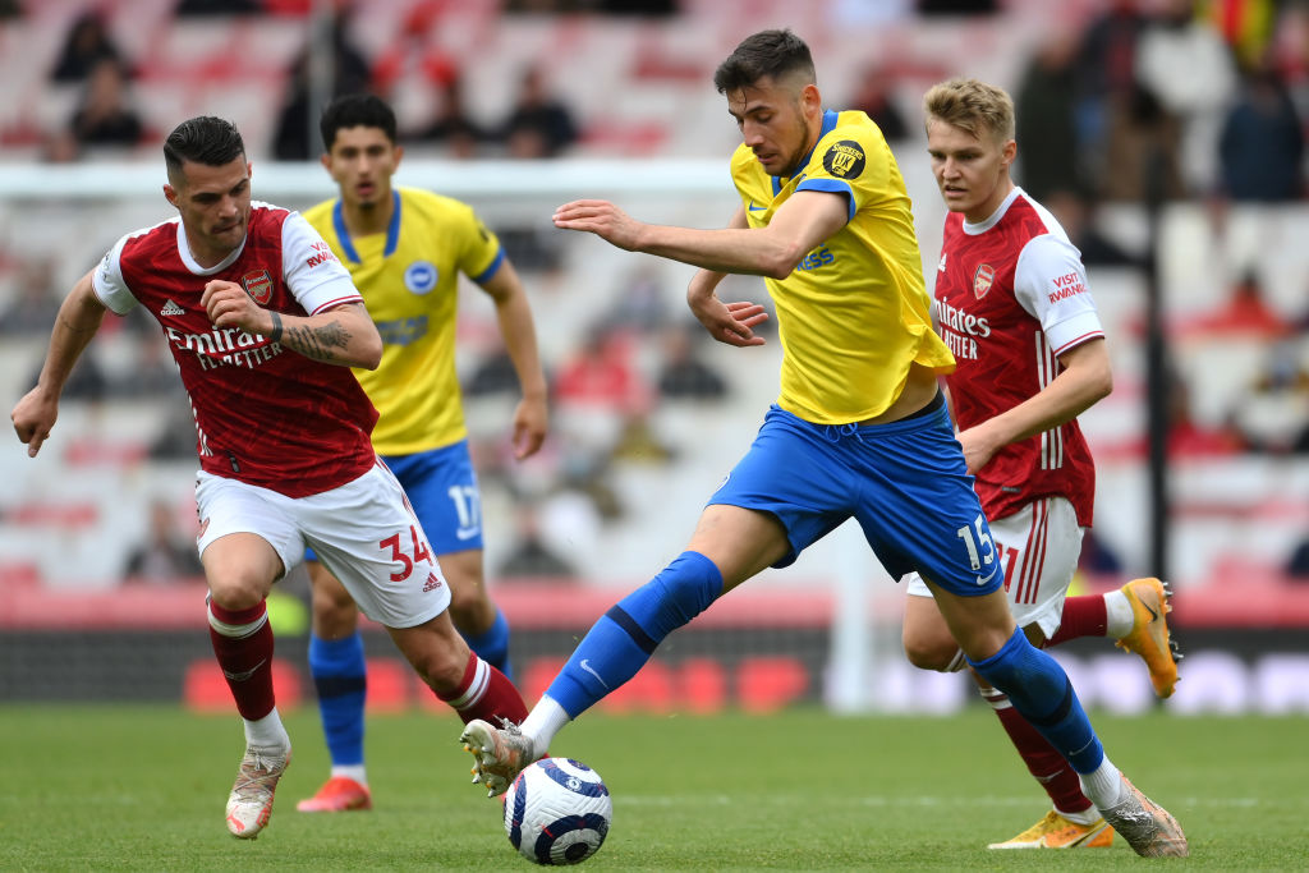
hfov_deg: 4.1
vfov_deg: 2.8
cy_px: 436
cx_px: 654
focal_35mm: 500
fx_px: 18182
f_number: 4
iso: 800
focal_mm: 500
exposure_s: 1/2000
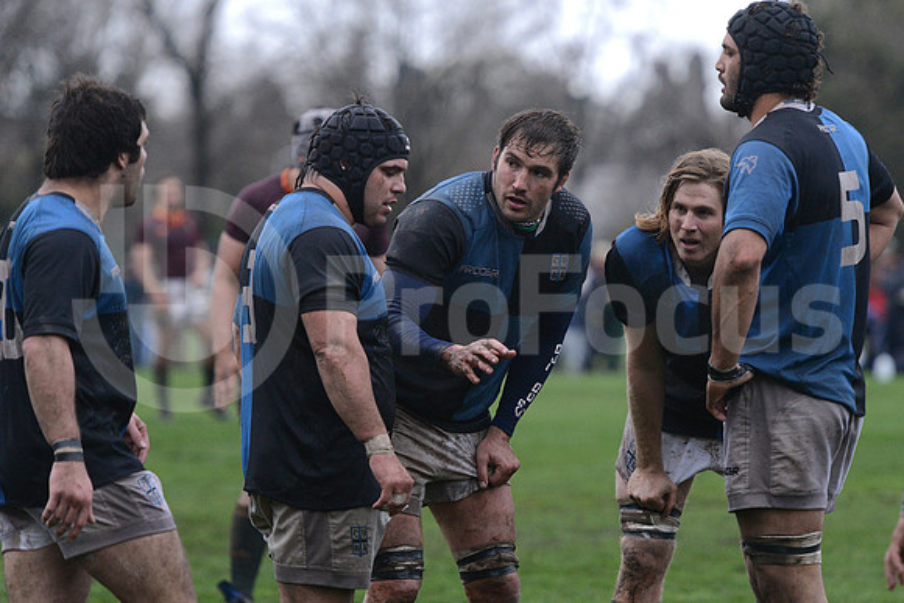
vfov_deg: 6.0
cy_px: 302
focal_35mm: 230
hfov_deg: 8.9
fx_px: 5777
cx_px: 452
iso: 4000
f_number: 4
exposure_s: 1/500
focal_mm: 230
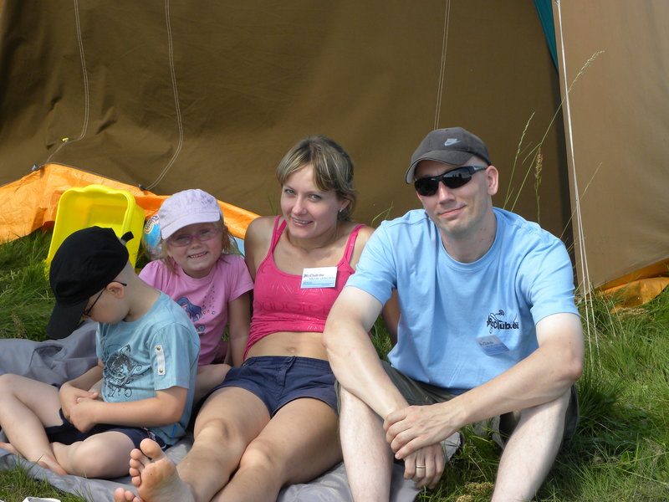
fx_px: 2029
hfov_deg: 18.7
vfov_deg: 14.1
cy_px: 251
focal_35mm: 105
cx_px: 334
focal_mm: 18.8
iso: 64
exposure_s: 1/191
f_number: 4.5
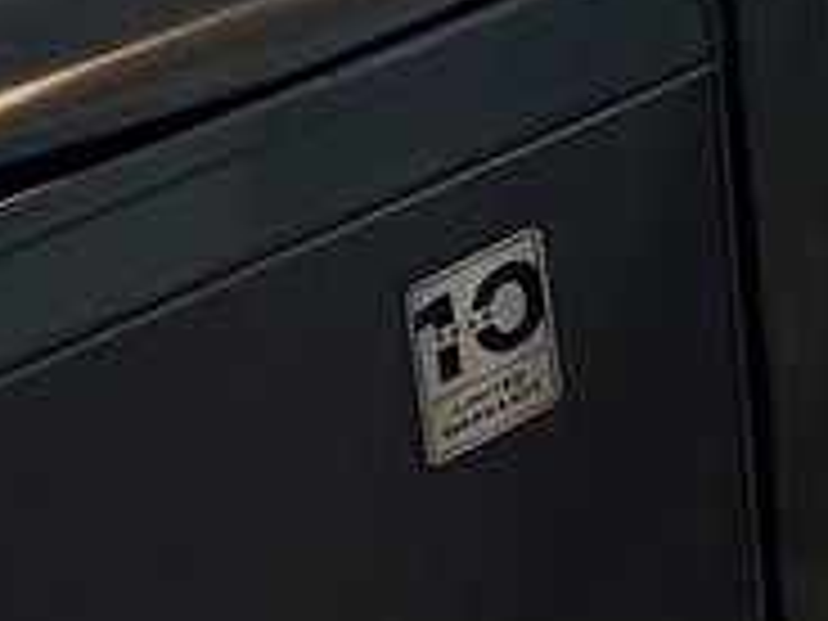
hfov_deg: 9.1
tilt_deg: -11.9
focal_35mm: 204
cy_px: -1562
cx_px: 1706
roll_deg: +1.9
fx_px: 4880
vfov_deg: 6.4
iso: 125
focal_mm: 5.96
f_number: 1.6
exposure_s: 1/120
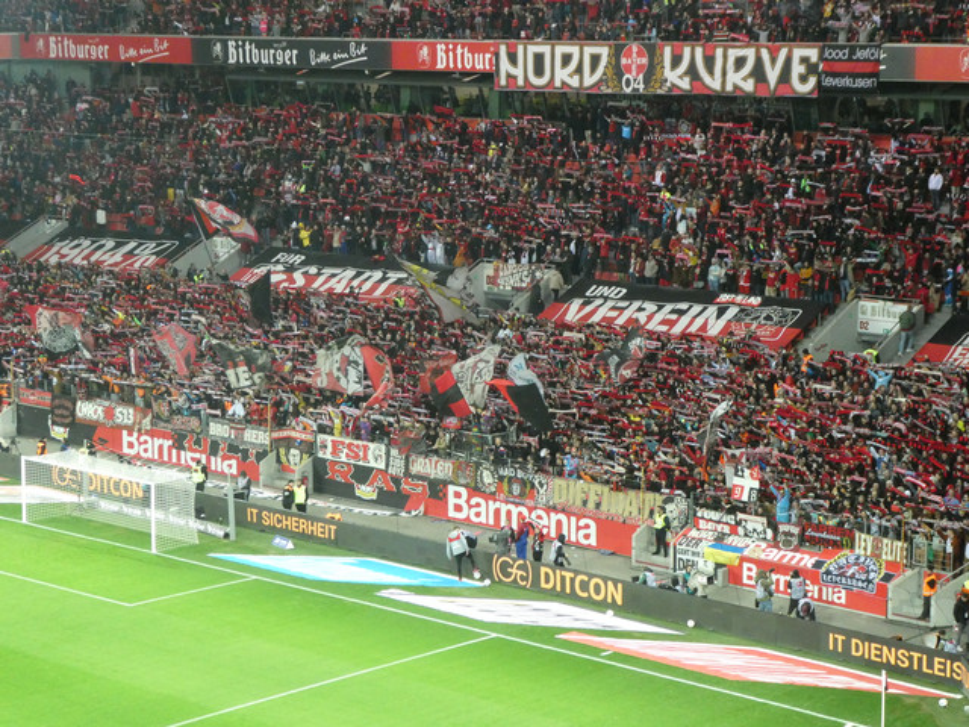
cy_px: 364
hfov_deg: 24.7
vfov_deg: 18.7
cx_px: 484
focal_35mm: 79
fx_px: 2211
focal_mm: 14.1
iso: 1000
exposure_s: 1/80
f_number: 4.7
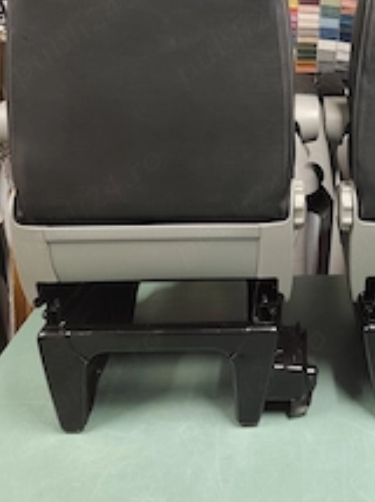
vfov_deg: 41.0
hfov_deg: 32.0
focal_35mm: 43
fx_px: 622
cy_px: 66
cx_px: 333
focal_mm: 6.07
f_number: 1.7
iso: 640
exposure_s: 1/50
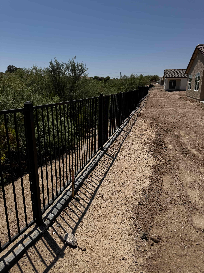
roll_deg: -0.2
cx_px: 102
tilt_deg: -14.9
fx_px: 189
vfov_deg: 71.6
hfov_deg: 56.8
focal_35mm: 24
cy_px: 136
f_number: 1.78
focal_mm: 6.76
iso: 80
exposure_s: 1/9009
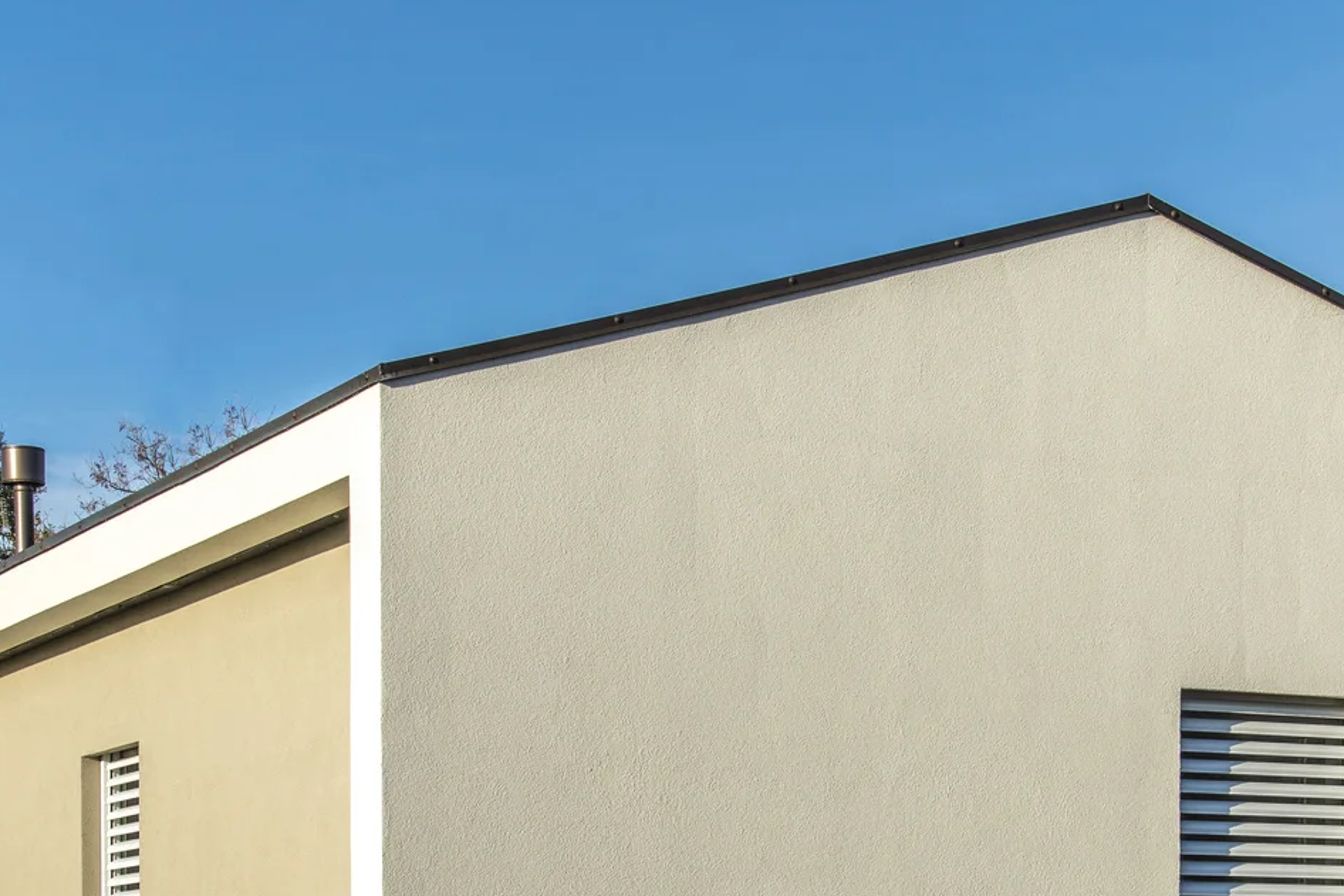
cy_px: 778
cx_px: 848
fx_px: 2651
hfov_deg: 28.3
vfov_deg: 18.9
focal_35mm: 71
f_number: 8
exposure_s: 1/400
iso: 100
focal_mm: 35
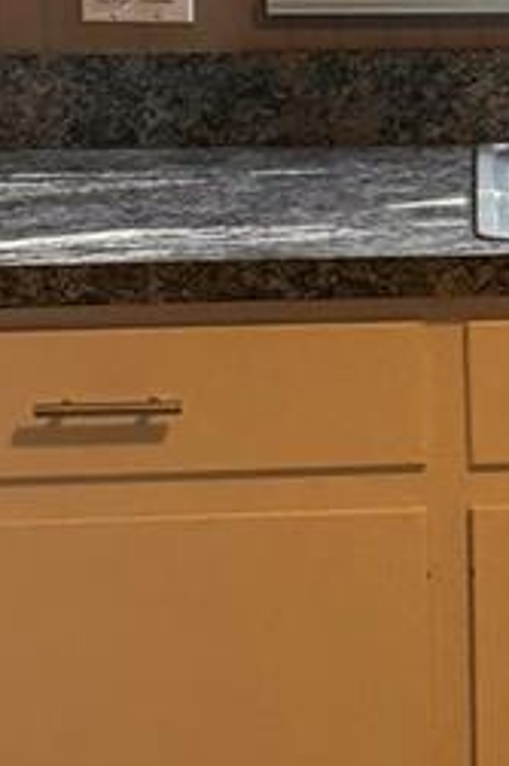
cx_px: 817
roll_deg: -0.7
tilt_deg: -14.0
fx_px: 3249
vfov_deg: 13.4
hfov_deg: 8.7
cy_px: 290
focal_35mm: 153
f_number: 1.78
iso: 160
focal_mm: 6.76
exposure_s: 1/120
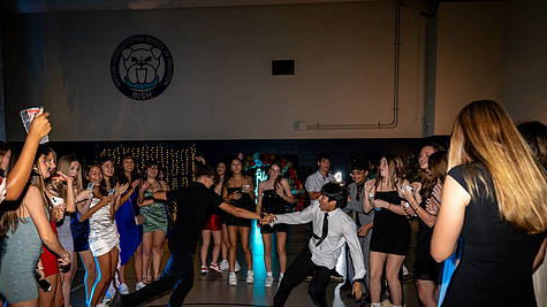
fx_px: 464
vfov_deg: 36.1
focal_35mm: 32
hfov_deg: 60.8
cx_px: 235
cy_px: 217
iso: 1250
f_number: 4
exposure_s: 1/80
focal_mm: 25
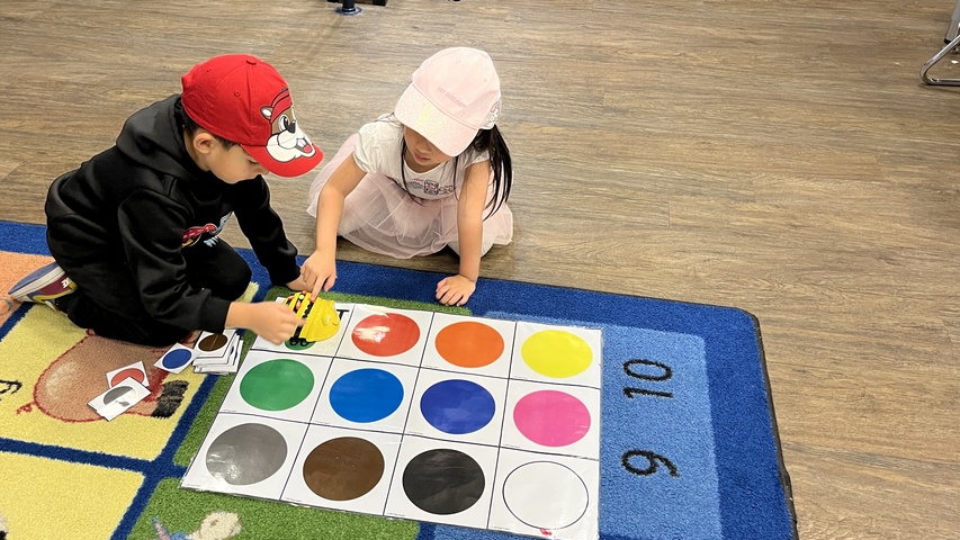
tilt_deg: -34.3
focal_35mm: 34
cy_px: 236
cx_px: 432
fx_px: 866
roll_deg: +0.6
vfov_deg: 34.6
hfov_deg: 57.9
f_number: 1.6
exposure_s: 1/60
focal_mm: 5.1
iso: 125
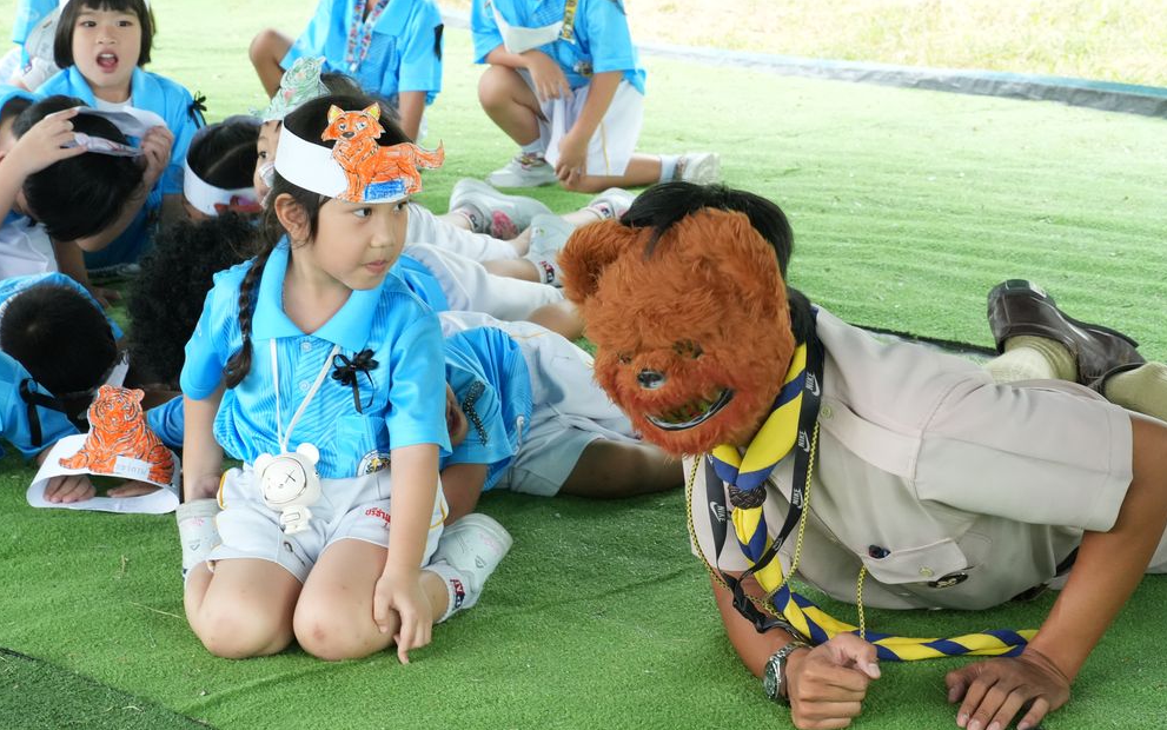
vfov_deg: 12.0
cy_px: 353
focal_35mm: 110
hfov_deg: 19.0
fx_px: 3484
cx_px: 583
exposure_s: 1/160
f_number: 10
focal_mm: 71
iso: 3200
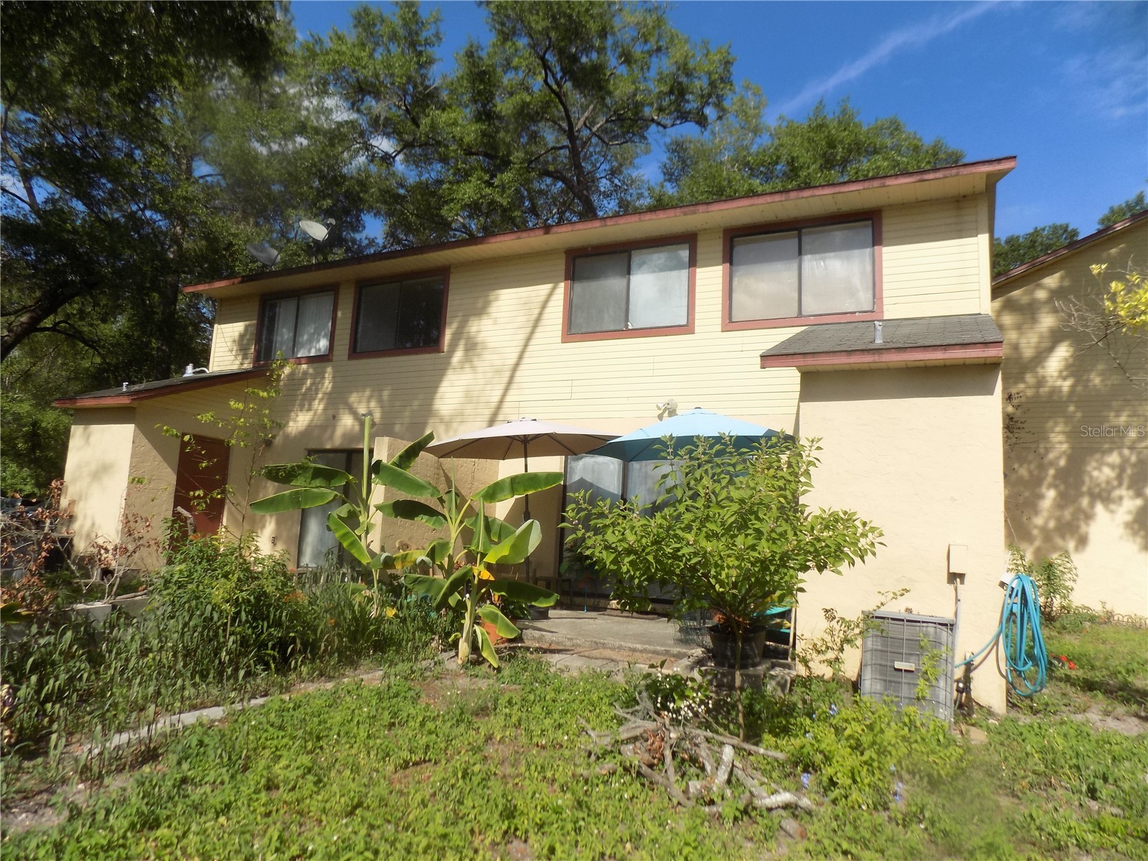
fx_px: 763
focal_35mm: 23
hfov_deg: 73.9
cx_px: 574
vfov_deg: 58.9
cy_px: 430
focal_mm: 4
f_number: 3.1
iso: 80
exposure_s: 1/1500
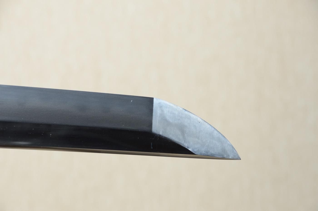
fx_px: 1787
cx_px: 159
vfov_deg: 6.8
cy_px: 106
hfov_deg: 10.2
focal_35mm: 202
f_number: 11
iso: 400
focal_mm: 135
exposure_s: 1/2
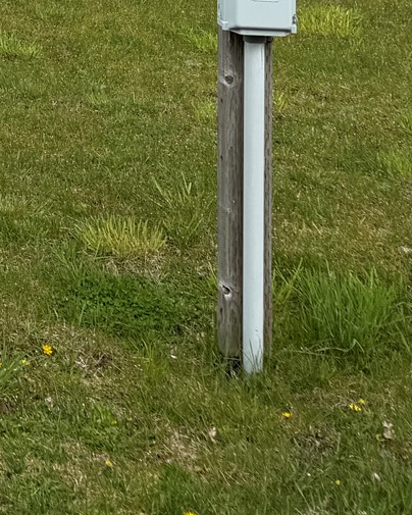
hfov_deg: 13.7
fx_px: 1448
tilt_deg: -0.4
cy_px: -263
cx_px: -422
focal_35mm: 95
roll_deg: -0.7
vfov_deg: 18.0
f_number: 1.78
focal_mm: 6.76
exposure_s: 1/2525
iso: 80
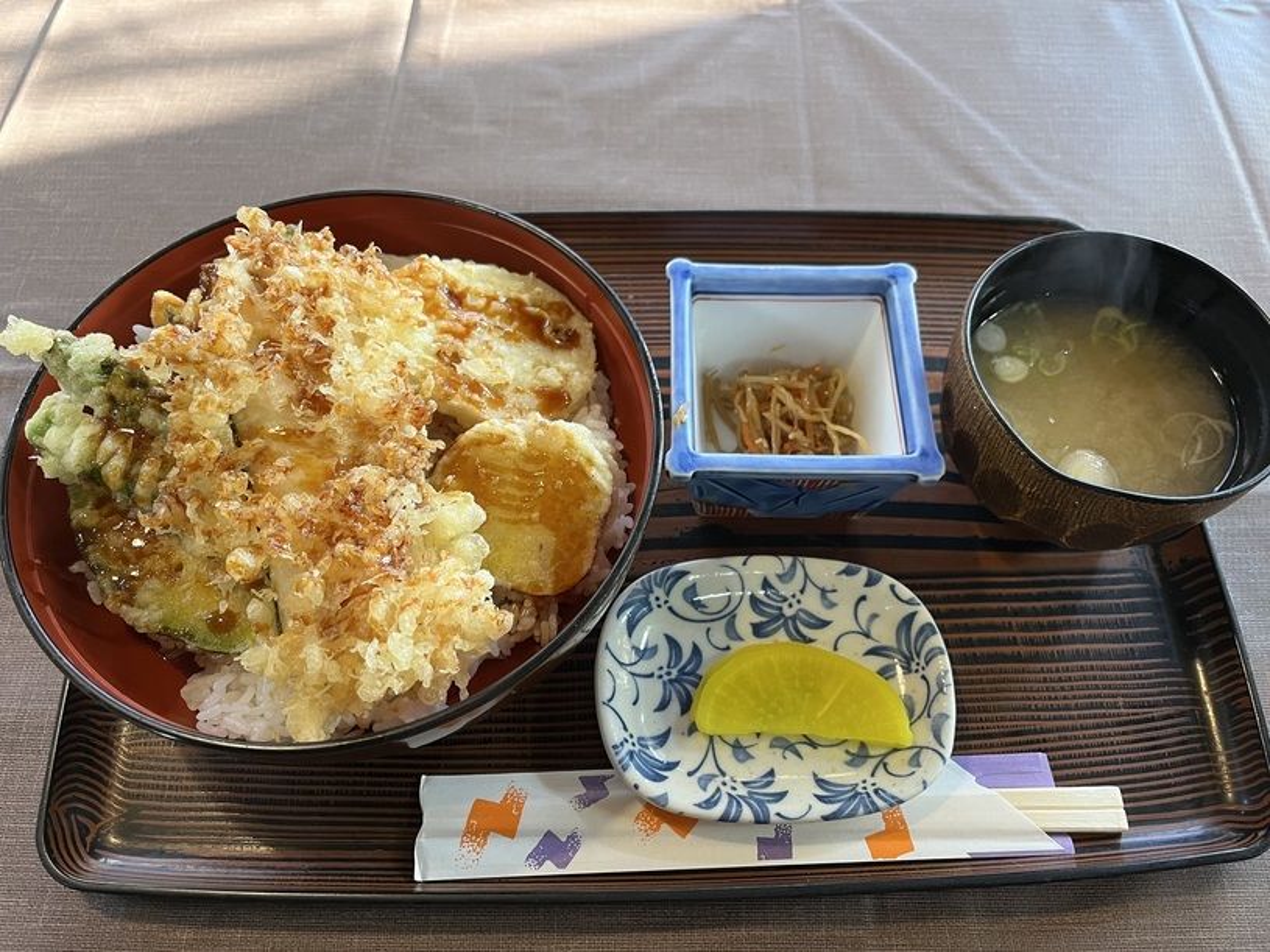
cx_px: 635
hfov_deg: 67.3
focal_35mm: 26
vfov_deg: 53.1
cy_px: 476
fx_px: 954
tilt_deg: -62.3
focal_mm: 5.1
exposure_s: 1/85
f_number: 1.6
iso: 125
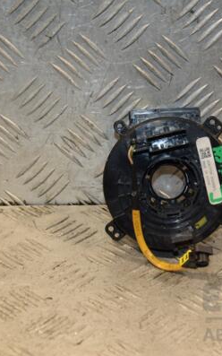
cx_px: 186
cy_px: 178
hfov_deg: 16.0
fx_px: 782
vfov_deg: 25.6
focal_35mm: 81
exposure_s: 1/200
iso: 800
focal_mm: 35
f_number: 6.3
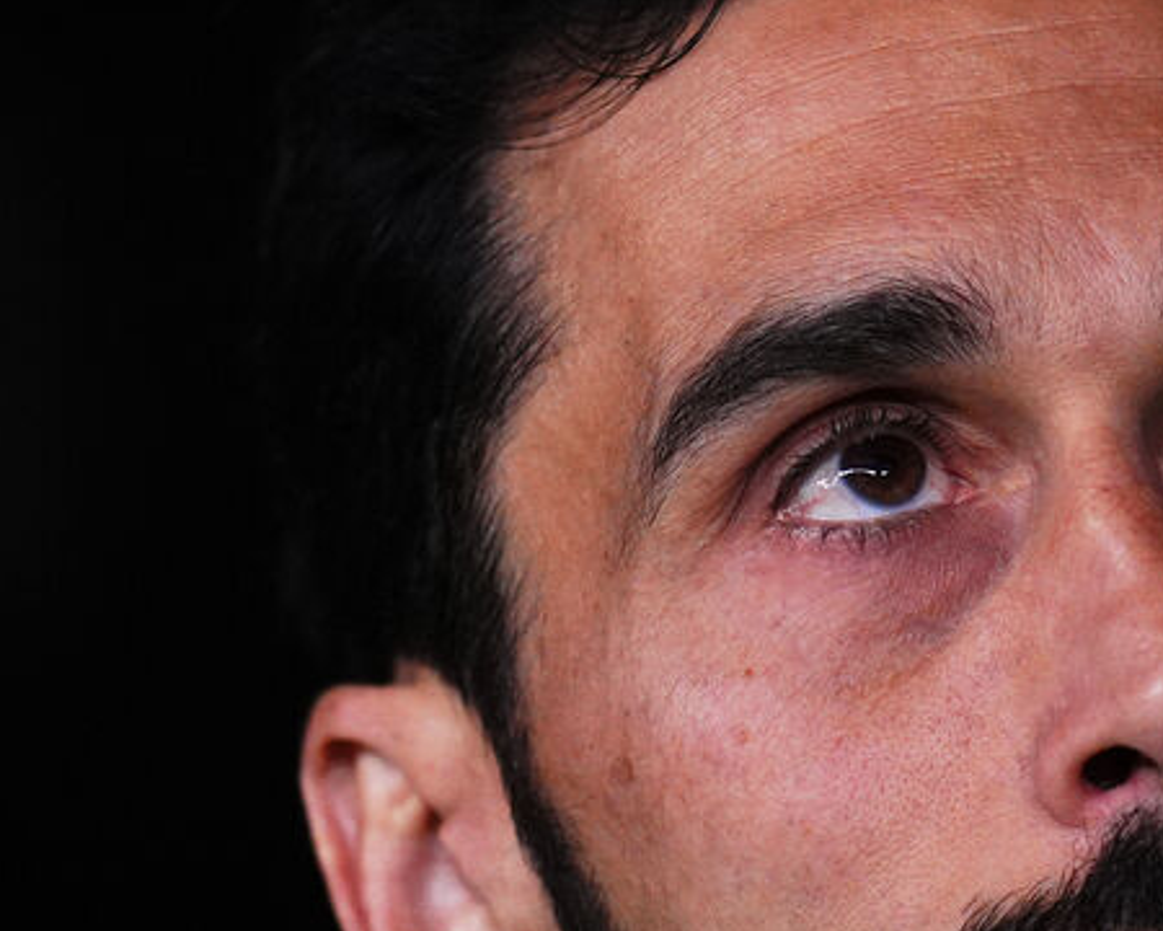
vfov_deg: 1.1
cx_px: 896
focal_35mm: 1350
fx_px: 46467
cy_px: 799
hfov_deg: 1.4
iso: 3200
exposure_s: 1/2000
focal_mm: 400
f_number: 2.8
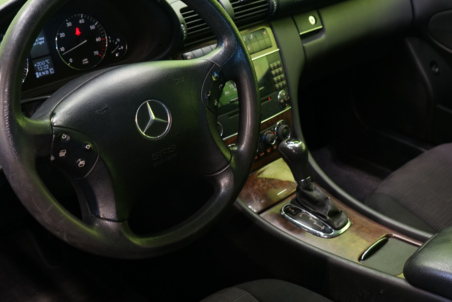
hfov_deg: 43.6
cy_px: 152
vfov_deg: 29.9
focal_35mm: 45
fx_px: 565
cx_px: 242
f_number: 4.5
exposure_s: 1/10
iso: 800
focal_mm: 31
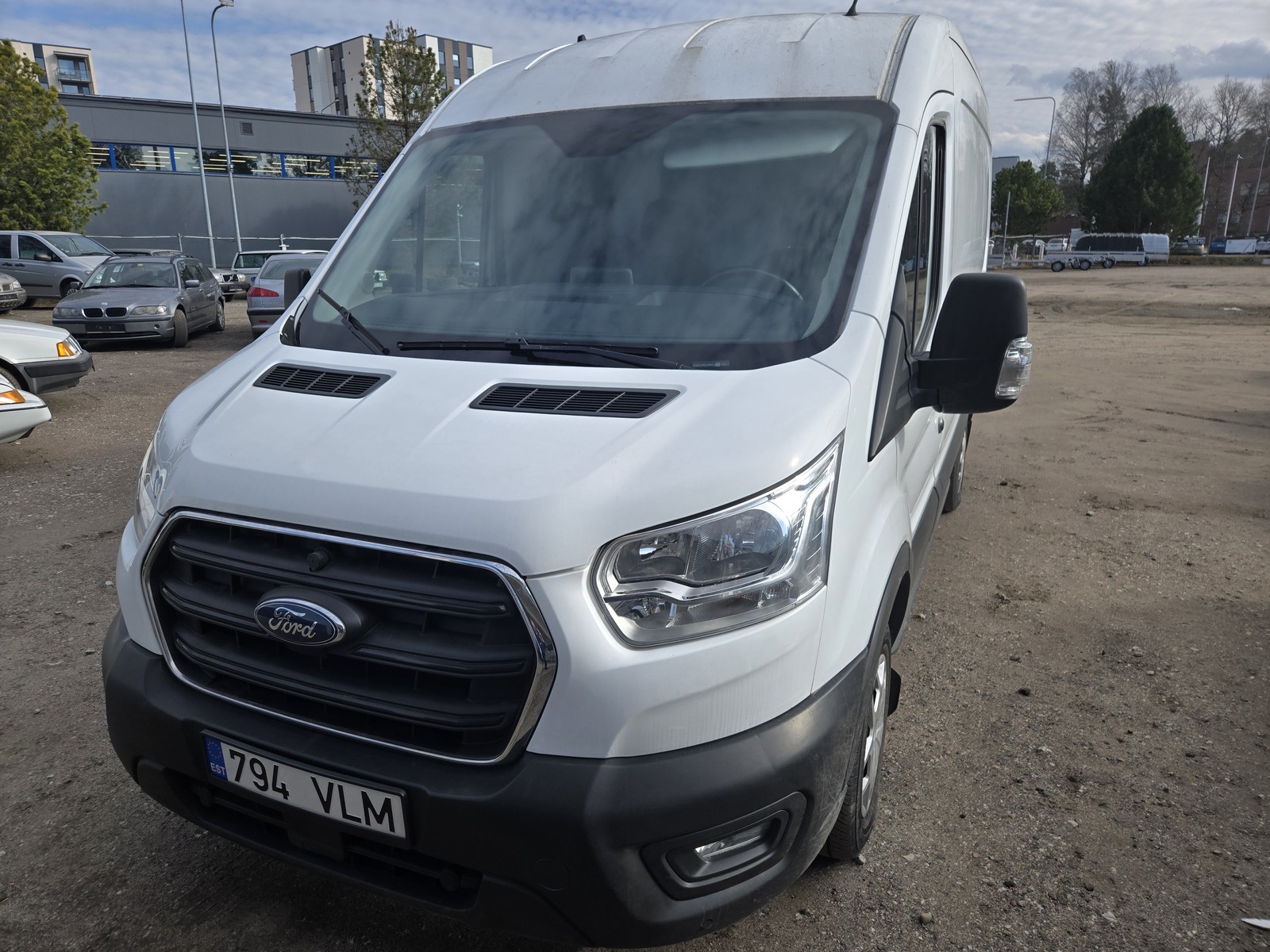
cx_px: 635
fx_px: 844
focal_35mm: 23
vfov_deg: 58.9
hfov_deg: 73.9
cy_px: 476
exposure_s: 1/2921
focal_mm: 5.4
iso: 50
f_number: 1.8
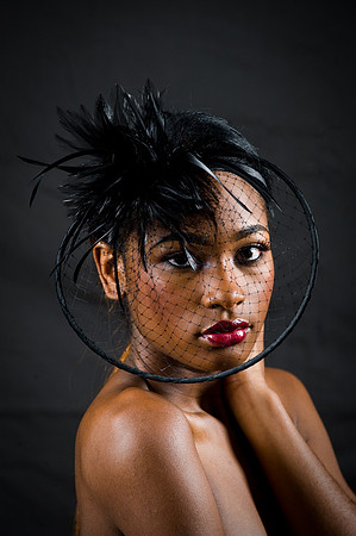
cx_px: 178
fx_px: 2973
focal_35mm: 200
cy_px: 268
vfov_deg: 10.3
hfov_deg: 6.9
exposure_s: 1/125
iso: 320
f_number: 5.6
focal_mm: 200
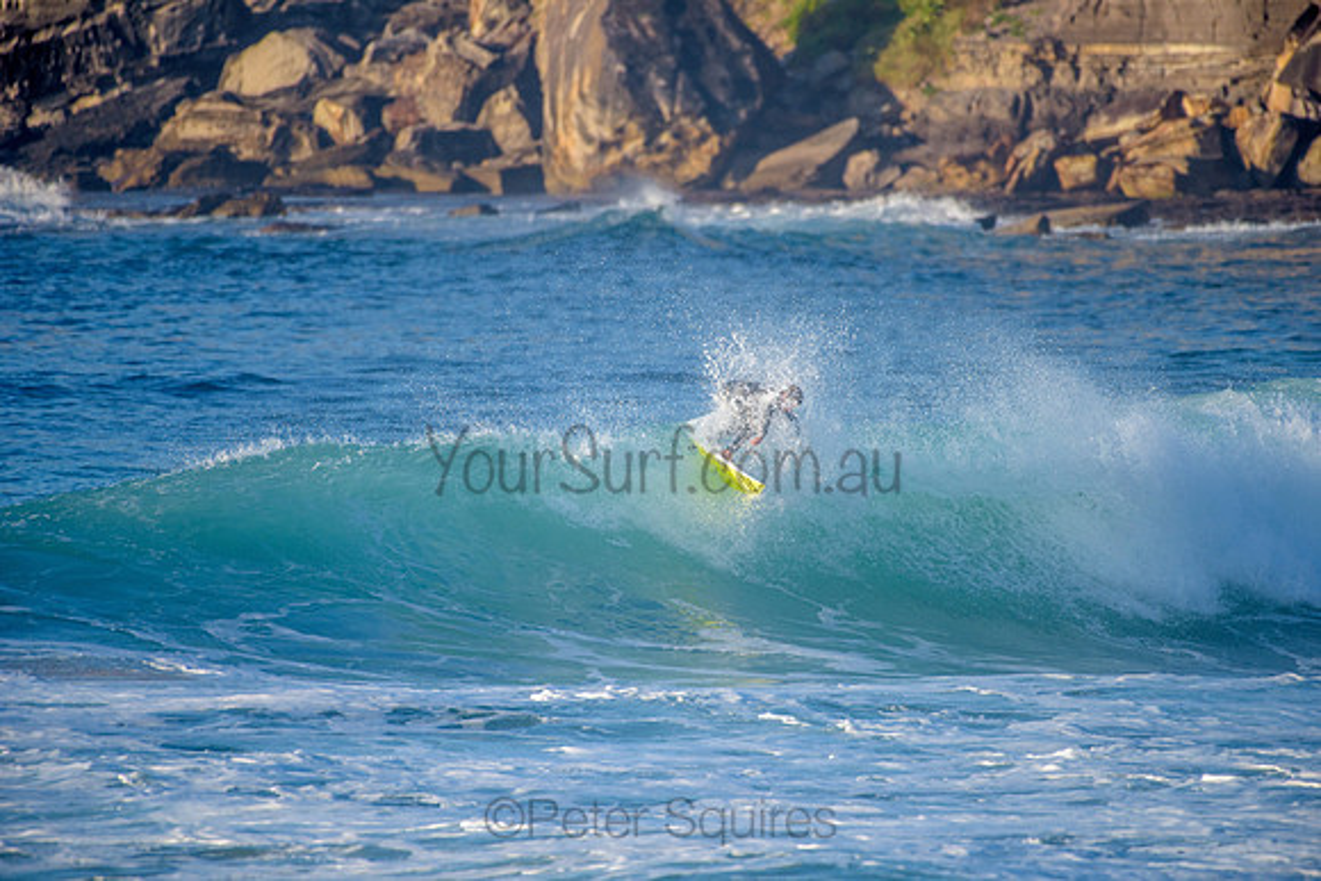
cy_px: 440
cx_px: 660
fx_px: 18351
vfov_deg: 2.8
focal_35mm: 500
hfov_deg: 4.1
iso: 360
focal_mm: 500
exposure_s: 1/2000
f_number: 5.6
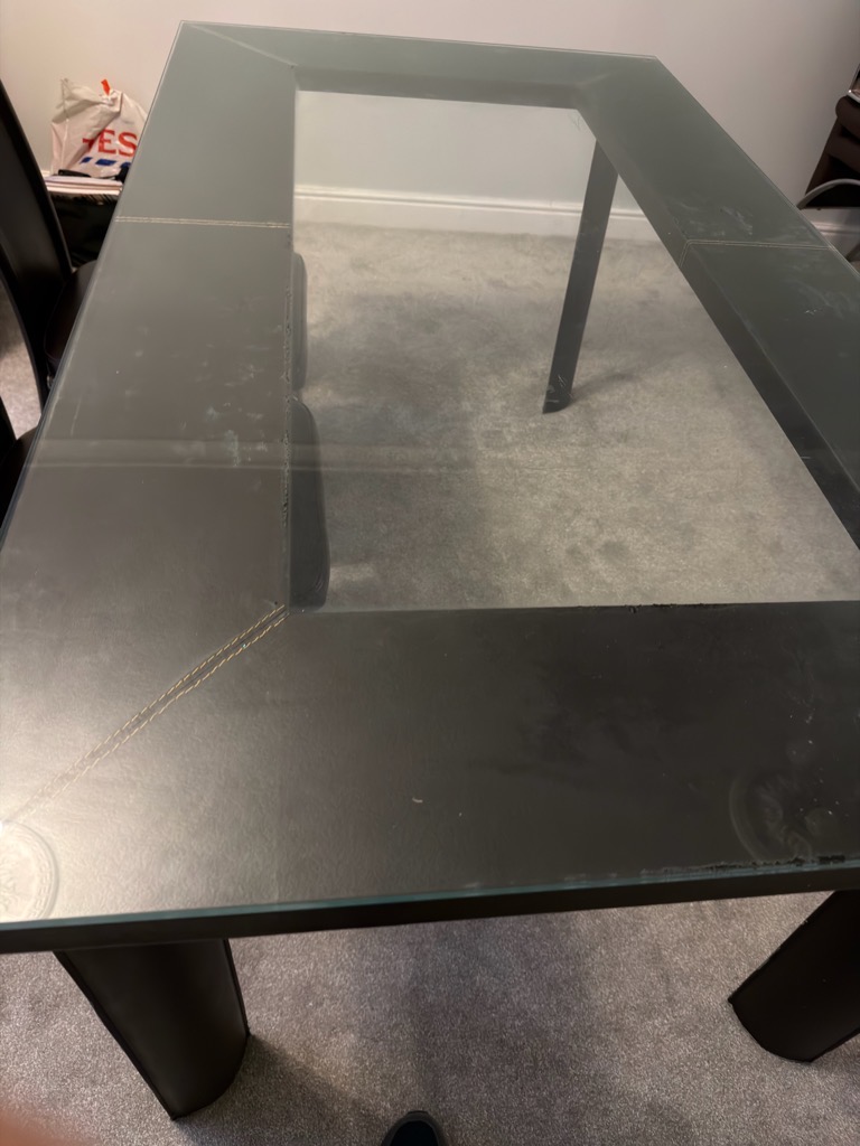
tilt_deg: -44.9
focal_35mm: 24
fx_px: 795
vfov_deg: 71.6
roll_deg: -8.7
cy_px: 573
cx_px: 430
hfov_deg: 56.8
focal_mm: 6.76
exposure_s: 1/25
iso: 640
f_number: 1.78
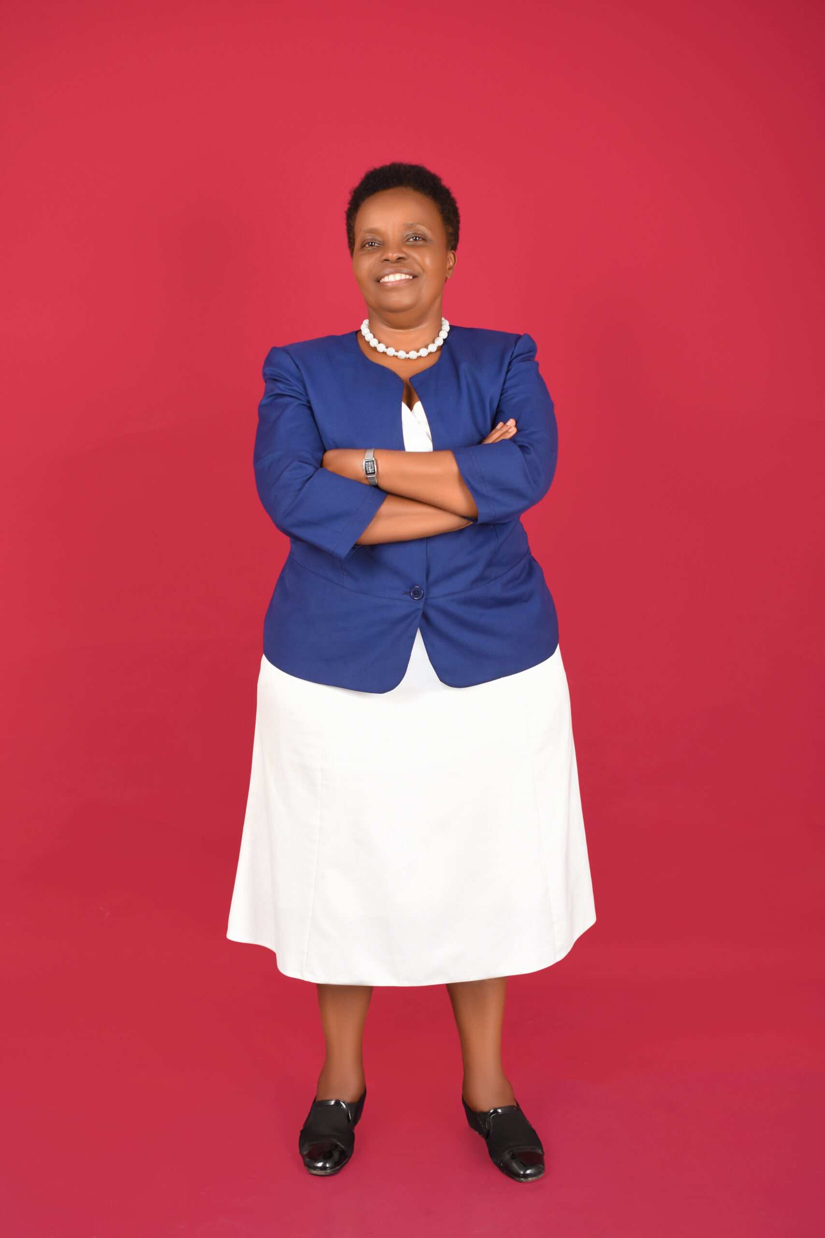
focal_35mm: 42
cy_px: 619
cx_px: 412
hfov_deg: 31.9
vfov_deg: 46.4
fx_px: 1443
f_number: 5.6
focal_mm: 28
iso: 100
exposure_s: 1/160
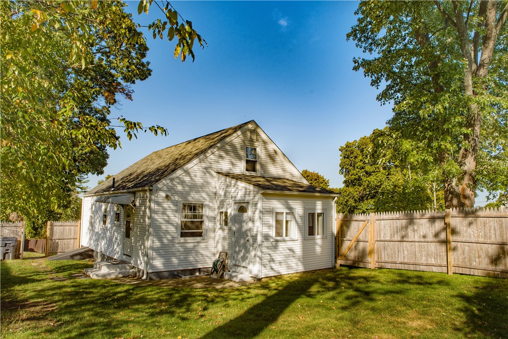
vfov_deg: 53.2
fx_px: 339
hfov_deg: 73.7
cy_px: 170
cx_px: 254
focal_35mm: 24
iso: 250
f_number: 8
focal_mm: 24
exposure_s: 1/500
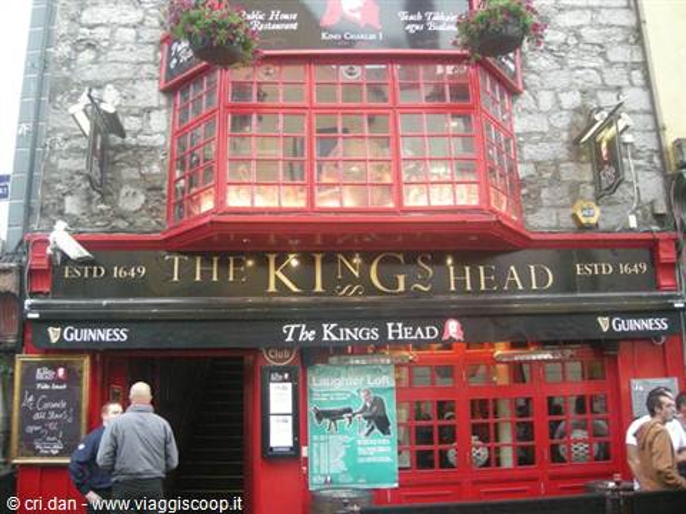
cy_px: 257
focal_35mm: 36
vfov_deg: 39.7
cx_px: 343
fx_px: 713
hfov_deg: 51.4
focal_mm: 7.5
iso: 386
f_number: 2.7
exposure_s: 1/47.5
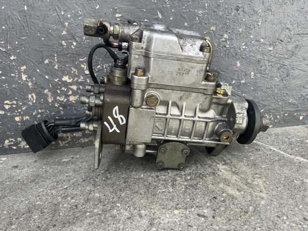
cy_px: 116
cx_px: 154
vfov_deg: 53.0
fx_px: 231
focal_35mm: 26
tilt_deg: -15.7
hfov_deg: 67.3
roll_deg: +6.2
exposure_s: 1/151
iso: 32
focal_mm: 5.1
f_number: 1.6
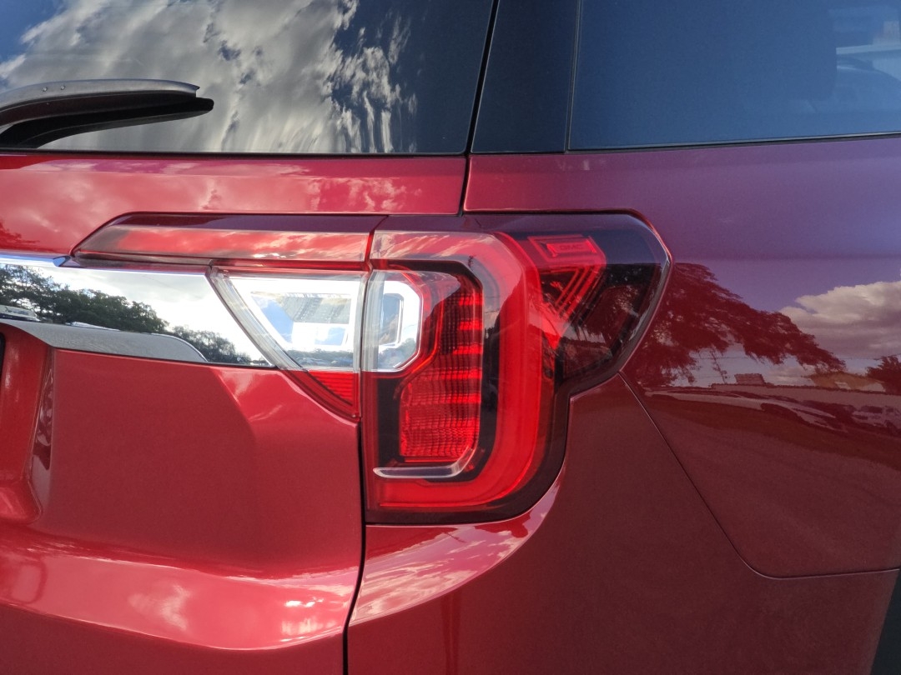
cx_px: 450
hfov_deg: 28.2
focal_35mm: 69
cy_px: 338
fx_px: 1796
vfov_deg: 21.3
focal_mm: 7.9
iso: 50
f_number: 2.4
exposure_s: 1/720
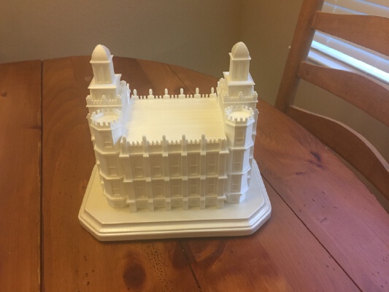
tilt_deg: -32.9
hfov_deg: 61.6
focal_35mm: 29
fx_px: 326
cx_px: 194
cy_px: 146
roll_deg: -0.3
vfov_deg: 48.2
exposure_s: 1/15
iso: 40
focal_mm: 4.15
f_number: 2.2
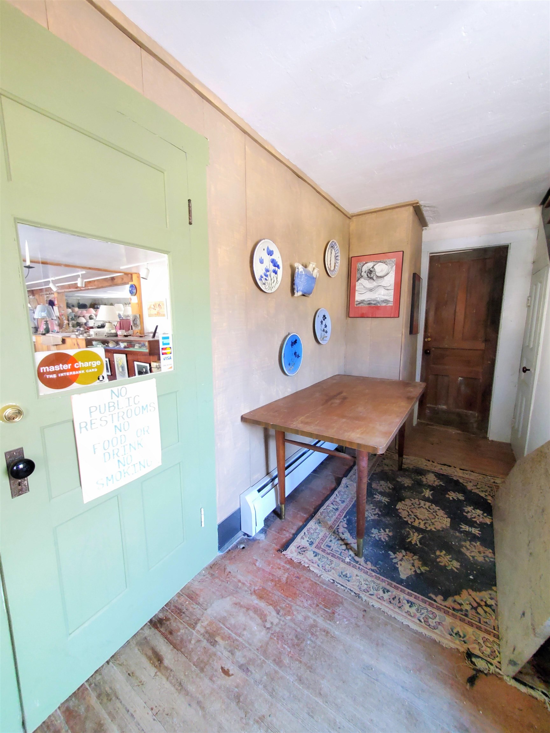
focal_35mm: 13
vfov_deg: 106.2
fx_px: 275
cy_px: 366
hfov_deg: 89.9
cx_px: 275
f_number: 2.2
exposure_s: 1/24
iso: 800
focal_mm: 1.8
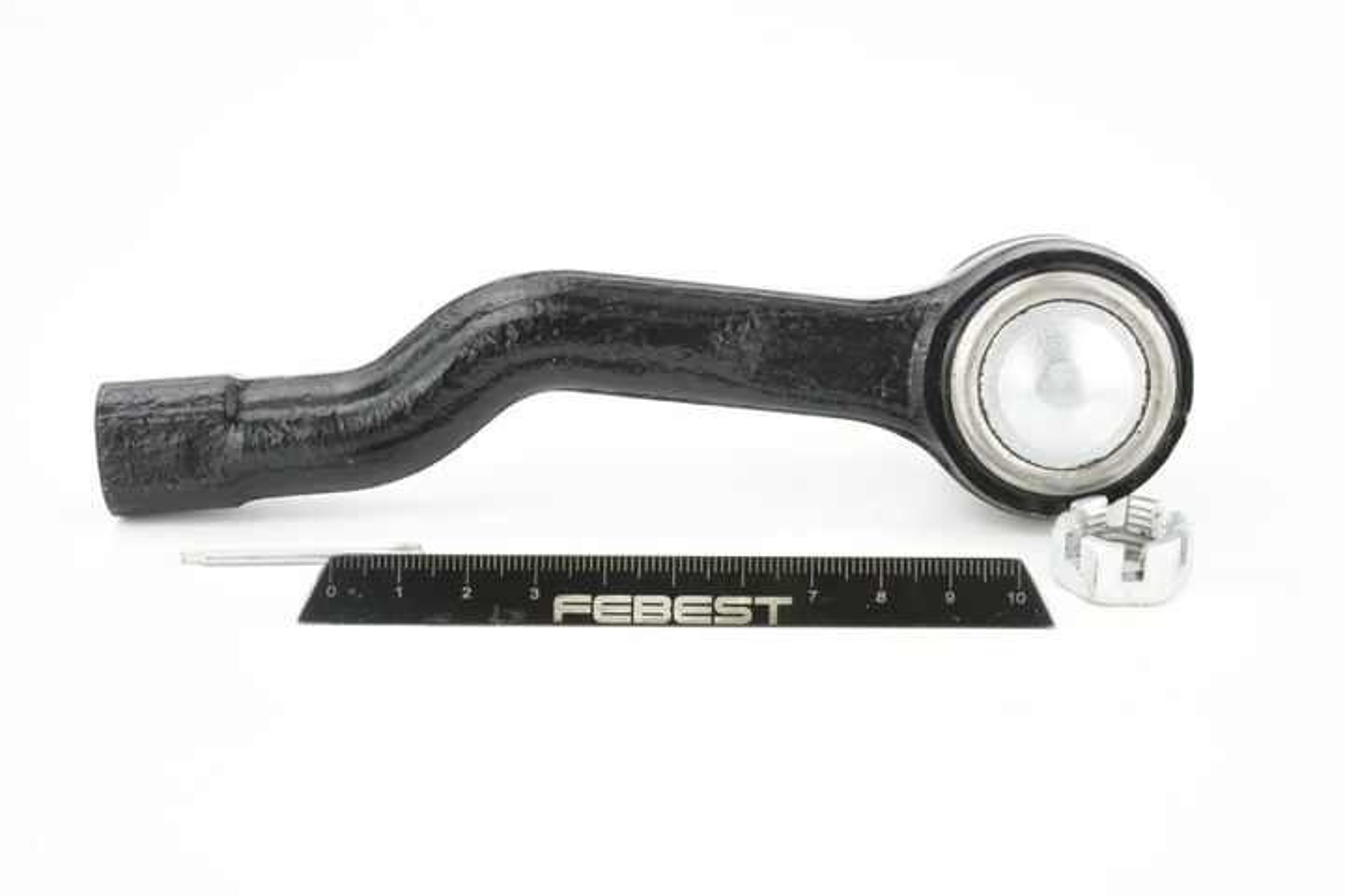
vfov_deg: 22.6
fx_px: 2241
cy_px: 448
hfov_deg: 33.4
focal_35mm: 60
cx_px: 672
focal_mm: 60
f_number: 32
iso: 100
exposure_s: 1/2
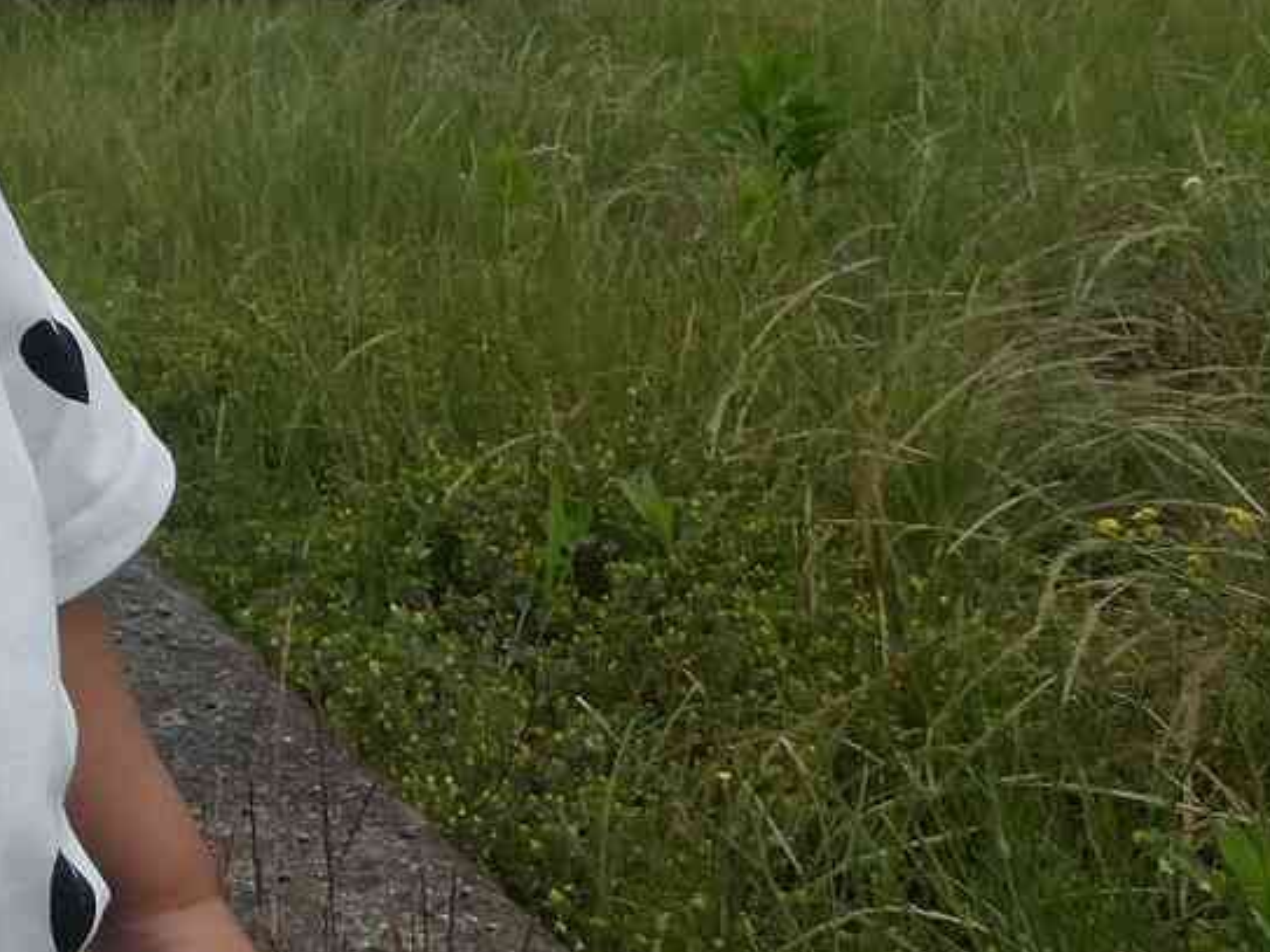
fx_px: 3191
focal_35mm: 87
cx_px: -739
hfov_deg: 19.2
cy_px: -91
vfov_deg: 16.5
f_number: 3.3
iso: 80
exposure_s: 1/1300
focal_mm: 4.3
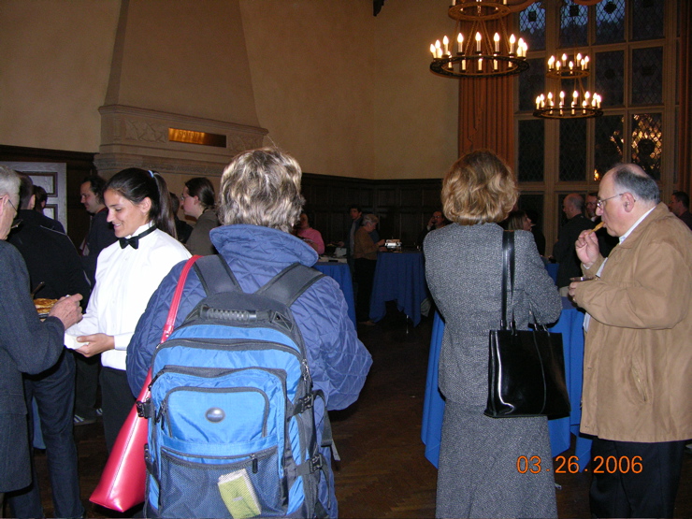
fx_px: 700
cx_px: 346
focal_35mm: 35
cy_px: 260
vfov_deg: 40.7
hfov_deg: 52.6
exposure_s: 1/60.1
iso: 200
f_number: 2.8
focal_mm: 8.9
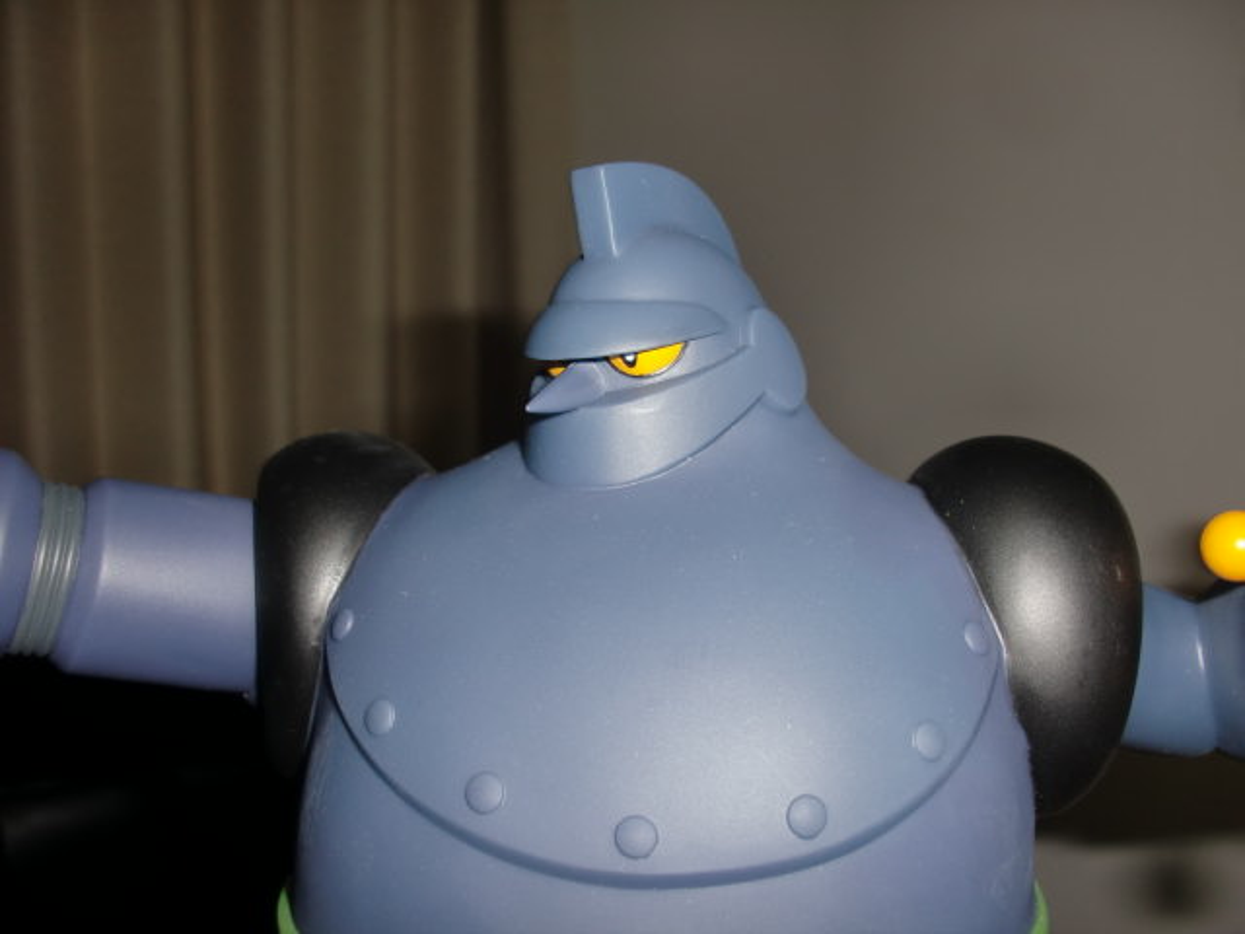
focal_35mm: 36
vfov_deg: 39.7
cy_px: 467
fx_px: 1295
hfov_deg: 51.4
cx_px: 622
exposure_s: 1/30
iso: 64
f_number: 7.9
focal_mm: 6.3
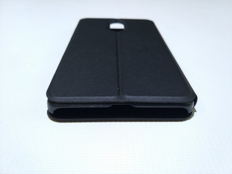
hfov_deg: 60.0
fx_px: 201
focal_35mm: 30
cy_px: 87
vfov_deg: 46.8
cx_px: 116
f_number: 2
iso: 514
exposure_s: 1/25
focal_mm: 4.12
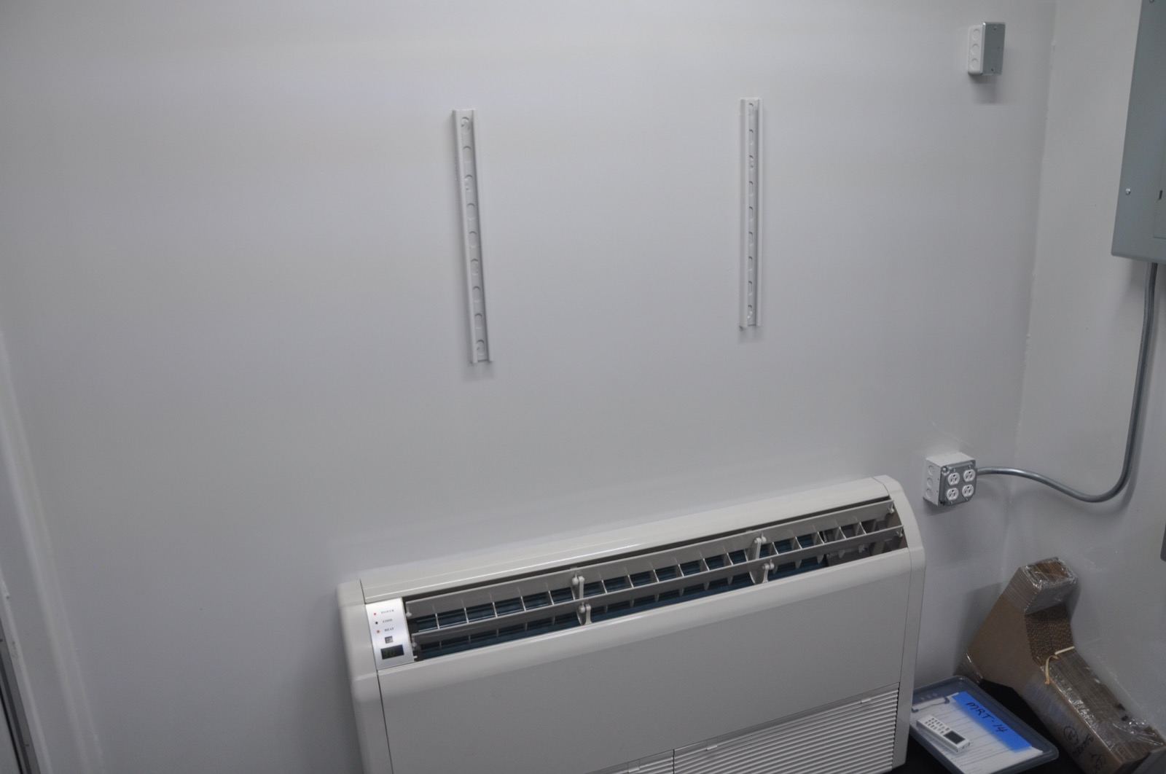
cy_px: 387
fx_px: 873
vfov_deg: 47.8
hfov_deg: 67.5
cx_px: 583
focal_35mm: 27
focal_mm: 18
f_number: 5
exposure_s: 1/100
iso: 400
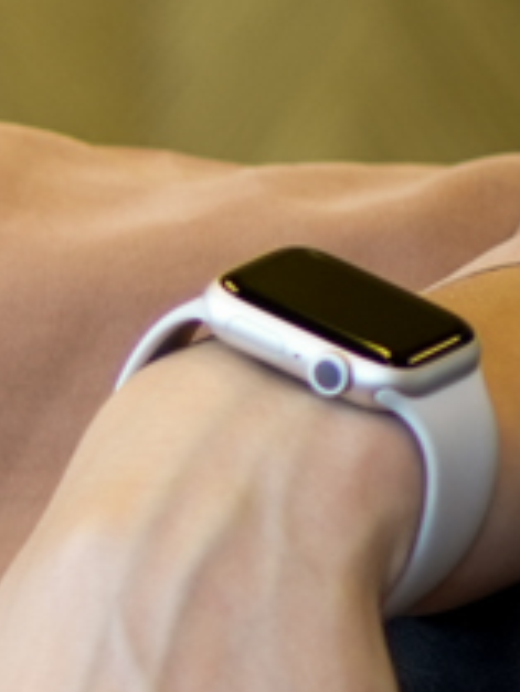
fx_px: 15007
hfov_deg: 1.9
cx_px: -1911
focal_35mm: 750
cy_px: 606
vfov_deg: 2.6
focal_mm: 85
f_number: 2.5
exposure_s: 1/200
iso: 320
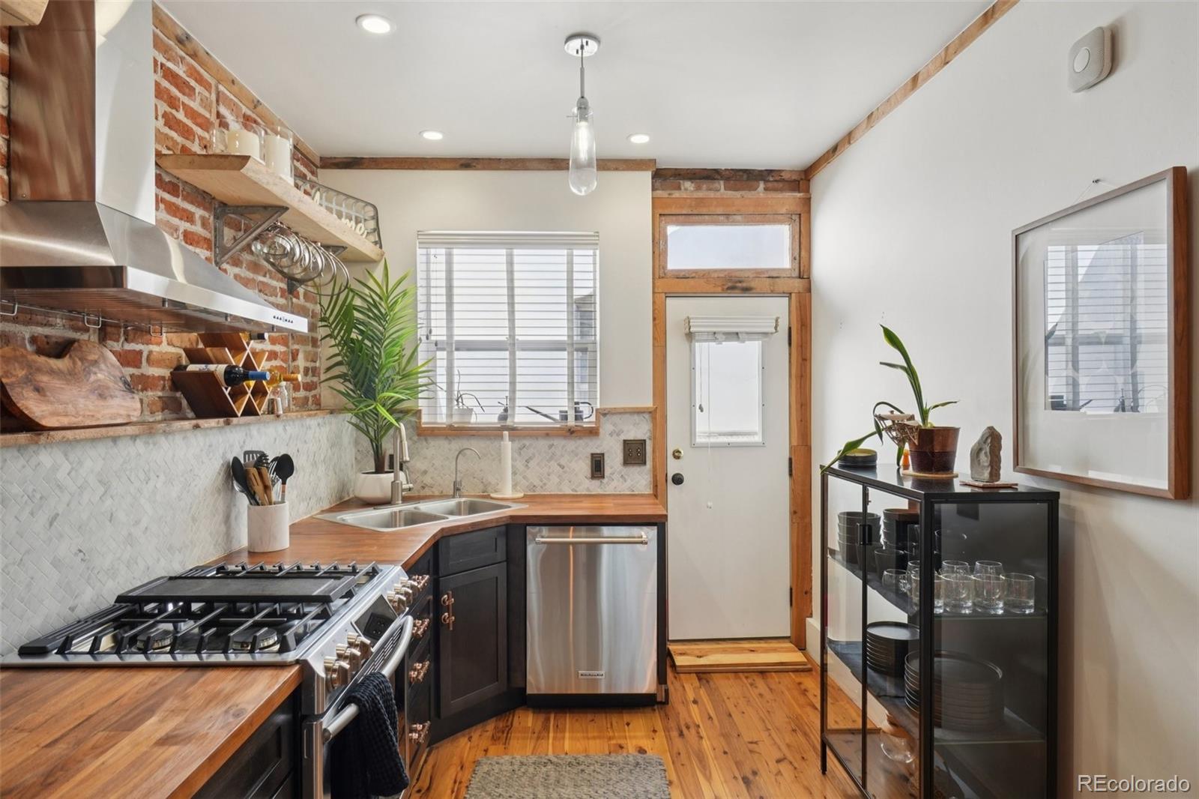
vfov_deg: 63.2
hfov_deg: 85.4
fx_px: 649
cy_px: 400
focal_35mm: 20
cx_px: 600
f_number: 8
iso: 400
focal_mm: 13
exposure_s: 1/30
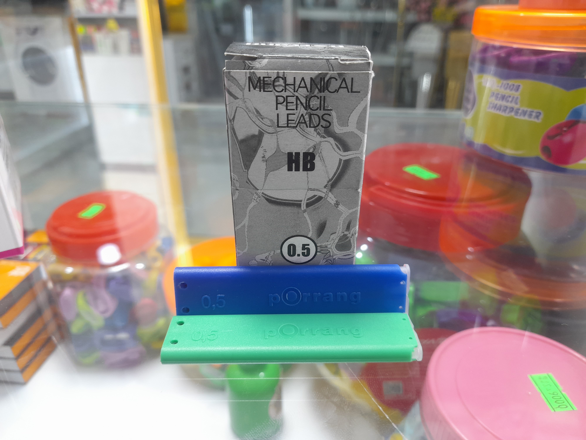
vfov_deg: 54.9
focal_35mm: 25
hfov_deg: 69.4
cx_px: 293
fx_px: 423
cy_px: 220
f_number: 2
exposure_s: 1/50
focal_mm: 4.6
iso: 125
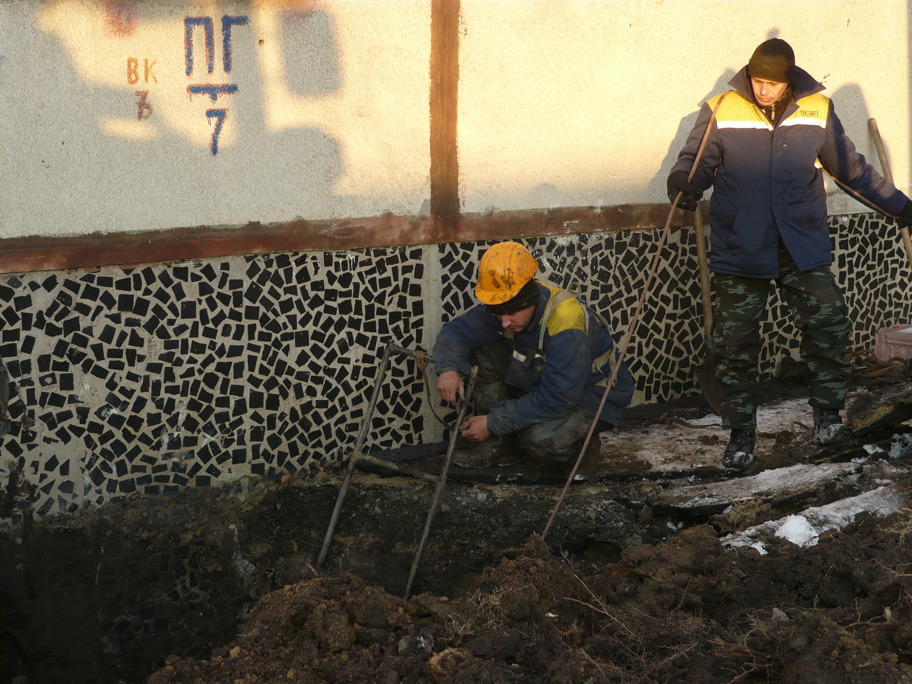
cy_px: 342
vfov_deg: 26.6
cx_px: 456
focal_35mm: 55
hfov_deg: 34.9
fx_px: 1449
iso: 100
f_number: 3.4
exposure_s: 1/80
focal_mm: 9.1
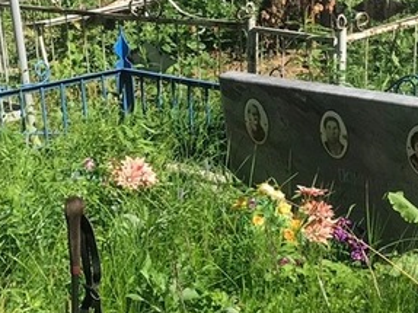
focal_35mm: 100
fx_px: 1207
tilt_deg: -24.2
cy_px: 274
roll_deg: +9.0
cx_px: 184
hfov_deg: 19.6
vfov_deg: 14.6
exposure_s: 1/1030
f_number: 1.8
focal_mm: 3.99
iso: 20
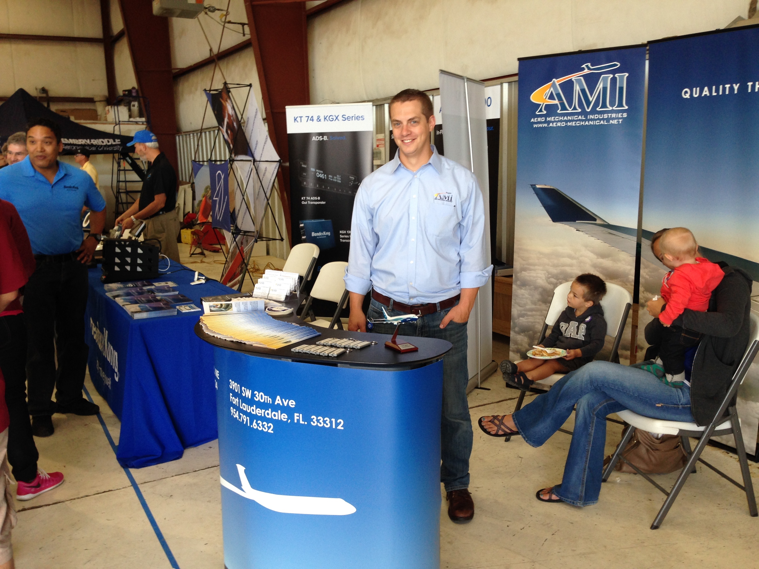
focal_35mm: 33
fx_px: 724
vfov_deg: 42.9
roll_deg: +1.3
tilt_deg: -9.7
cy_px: 284
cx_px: 380
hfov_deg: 55.4
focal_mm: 4.12
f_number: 2.4
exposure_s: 1/40
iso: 50
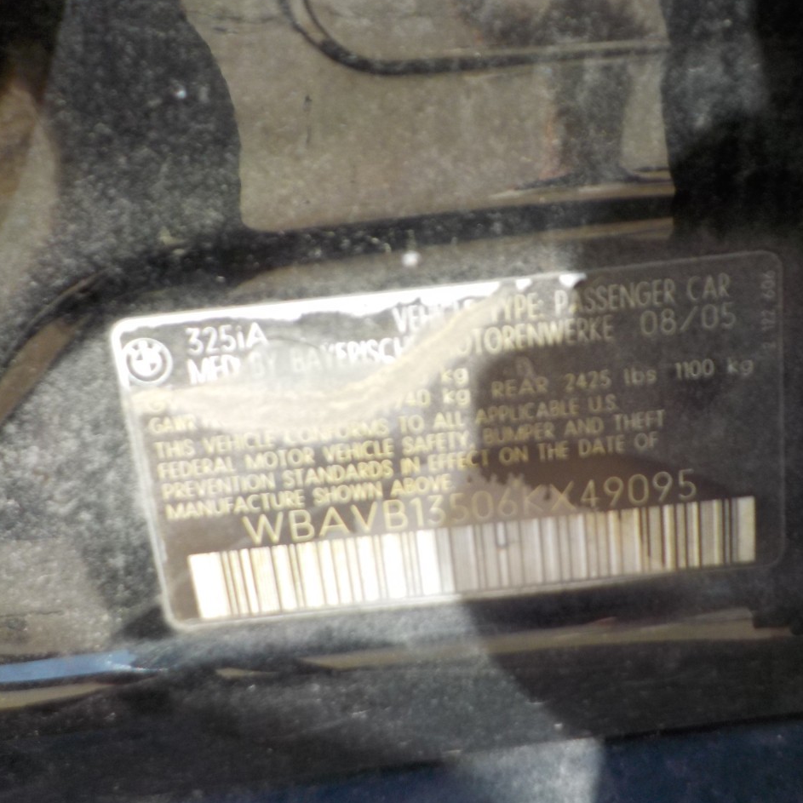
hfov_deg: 45.9
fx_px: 945
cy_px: 399
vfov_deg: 46.0
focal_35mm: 36
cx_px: 470
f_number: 3.3
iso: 125
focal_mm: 4.1
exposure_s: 1/200
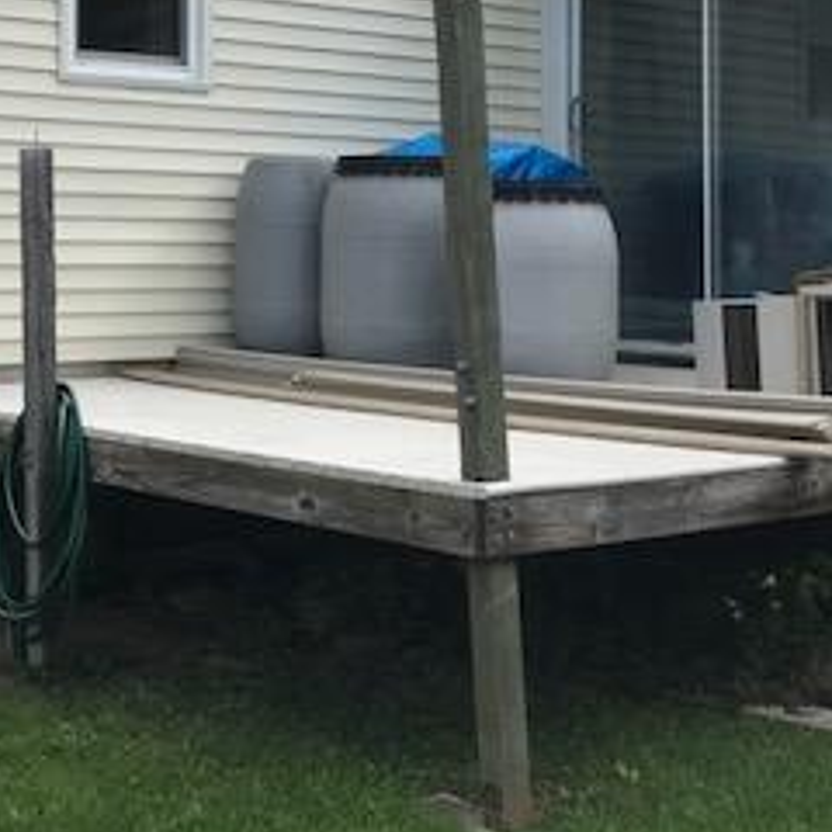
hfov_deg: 26.0
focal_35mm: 66
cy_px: 177
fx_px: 1795
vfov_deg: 25.7
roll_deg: -0.1
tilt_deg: +4.2
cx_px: 291
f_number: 1.8
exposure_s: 1/1570
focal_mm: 3.99
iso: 20
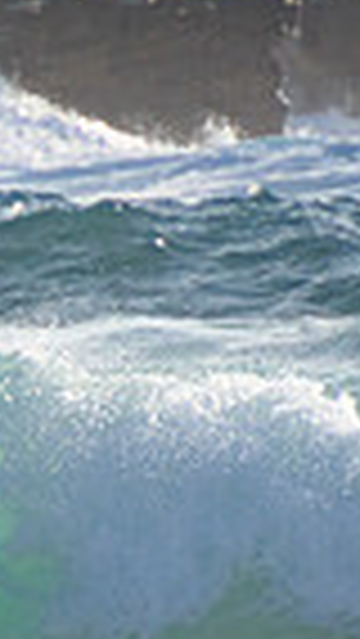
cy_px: 515
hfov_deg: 0.5
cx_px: -598
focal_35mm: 2559
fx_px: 43375
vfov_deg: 0.8
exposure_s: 1/2000
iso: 250
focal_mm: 400
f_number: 5.6
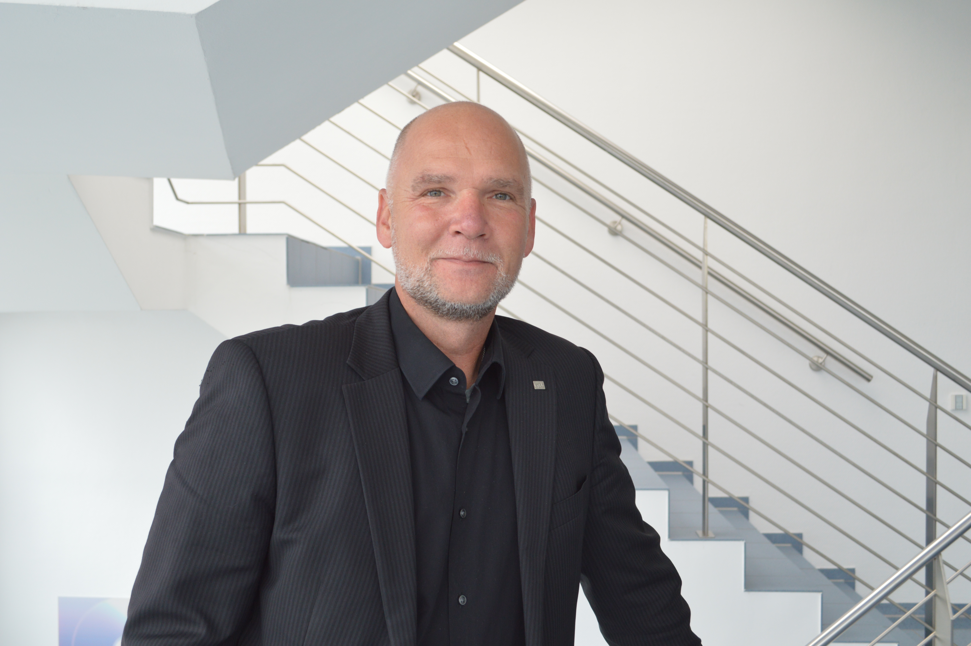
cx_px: 486
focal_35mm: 39
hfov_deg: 49.6
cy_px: 323
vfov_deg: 34.1
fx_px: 1051
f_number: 5.6
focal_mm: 26
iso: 400
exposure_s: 1/100
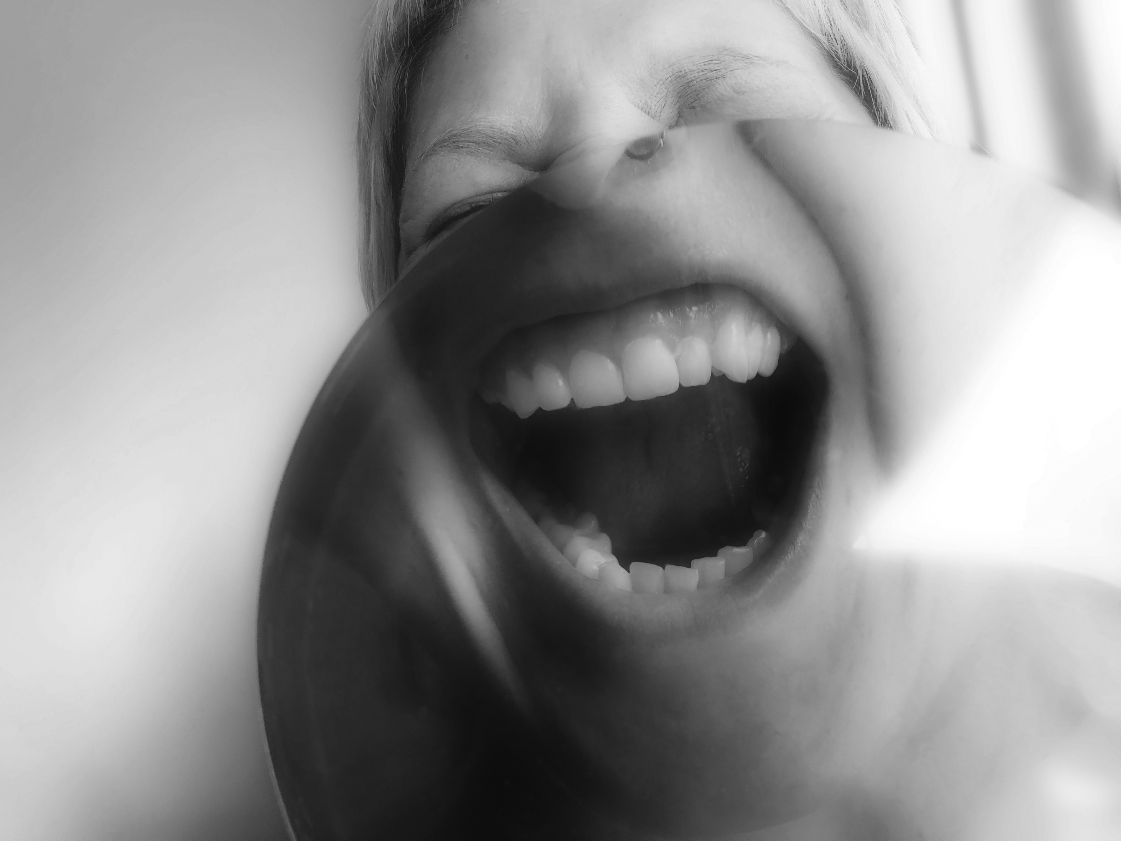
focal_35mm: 28
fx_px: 907
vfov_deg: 49.7
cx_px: 560
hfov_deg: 63.4
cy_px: 420
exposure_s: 1/30
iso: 25
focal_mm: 3.99
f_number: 1.8
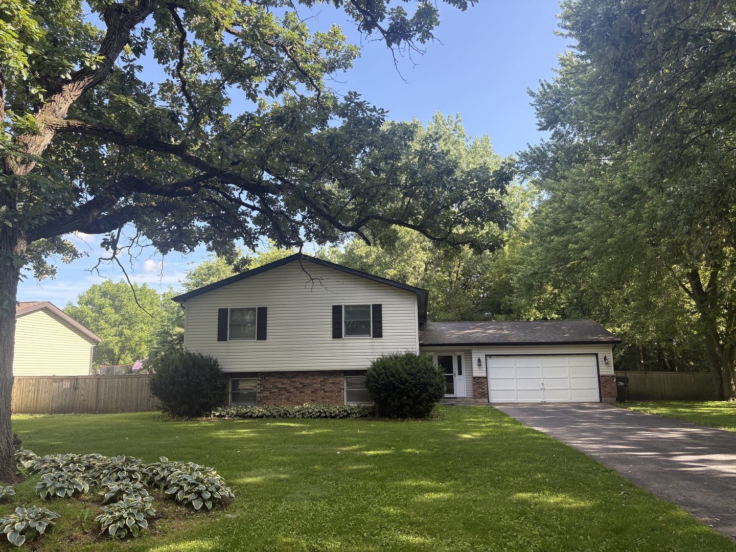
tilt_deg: +10.1
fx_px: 553
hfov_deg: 67.3
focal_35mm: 26
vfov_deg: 53.1
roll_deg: +1.2
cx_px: 368
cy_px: 276
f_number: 1.6
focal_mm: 5.96
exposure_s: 1/716
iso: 64
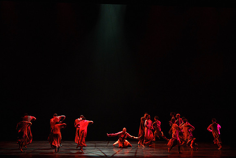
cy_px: 80
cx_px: 120
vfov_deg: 12.5
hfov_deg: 18.7
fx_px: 717
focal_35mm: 109
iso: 6400
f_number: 5.6
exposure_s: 1/250
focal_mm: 100
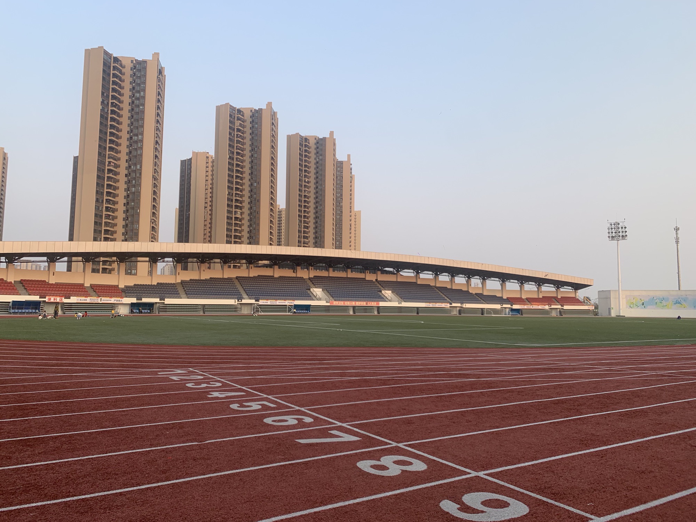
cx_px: 348
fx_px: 523
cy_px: 261
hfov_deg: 67.3
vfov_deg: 53.1
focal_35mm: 26
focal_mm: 4.25
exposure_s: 1/384
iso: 25
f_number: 1.8
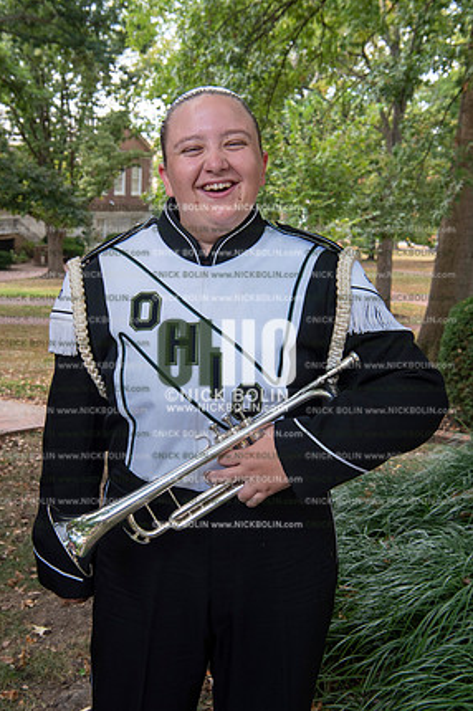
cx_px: 227
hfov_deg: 30.5
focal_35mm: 44
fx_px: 868
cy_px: 365
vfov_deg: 44.5
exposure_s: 1/100
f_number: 8
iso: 500
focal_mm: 42
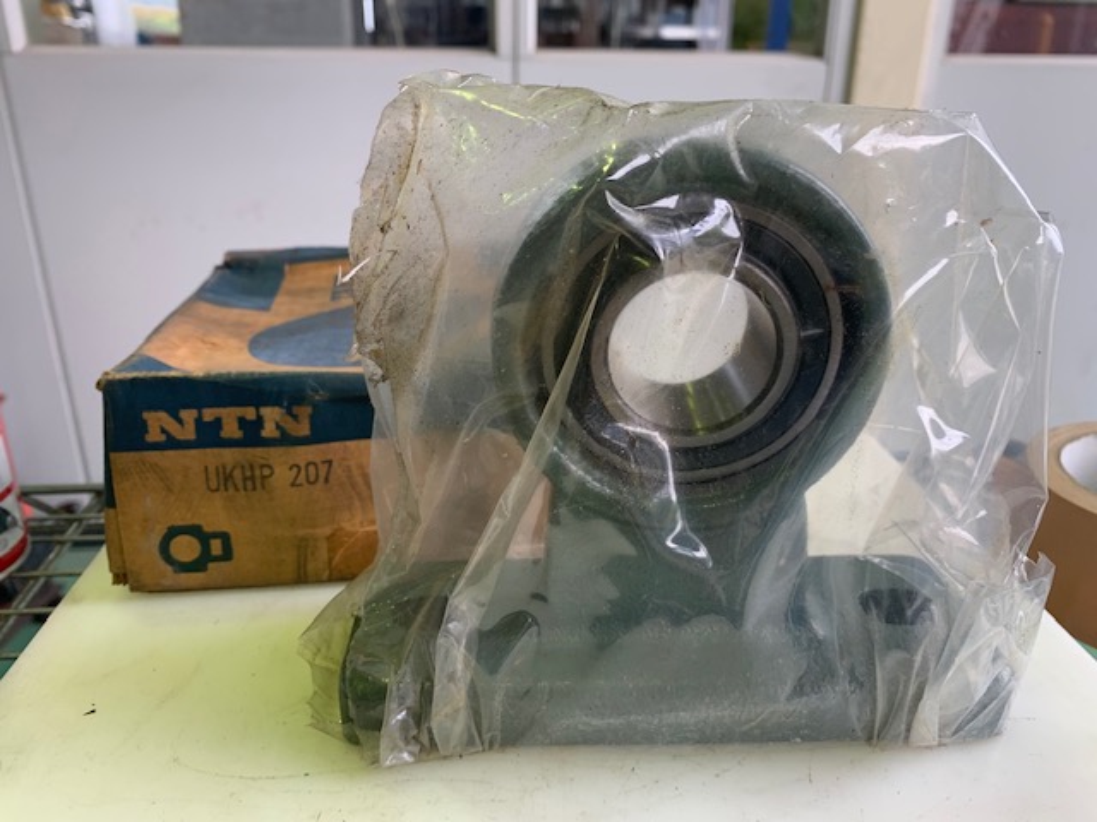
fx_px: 824
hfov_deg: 67.3
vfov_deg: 53.1
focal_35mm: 26
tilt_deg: -19.3
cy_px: 411
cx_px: 548
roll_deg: -0.1
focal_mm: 4.25
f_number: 1.8
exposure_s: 1/60
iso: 50
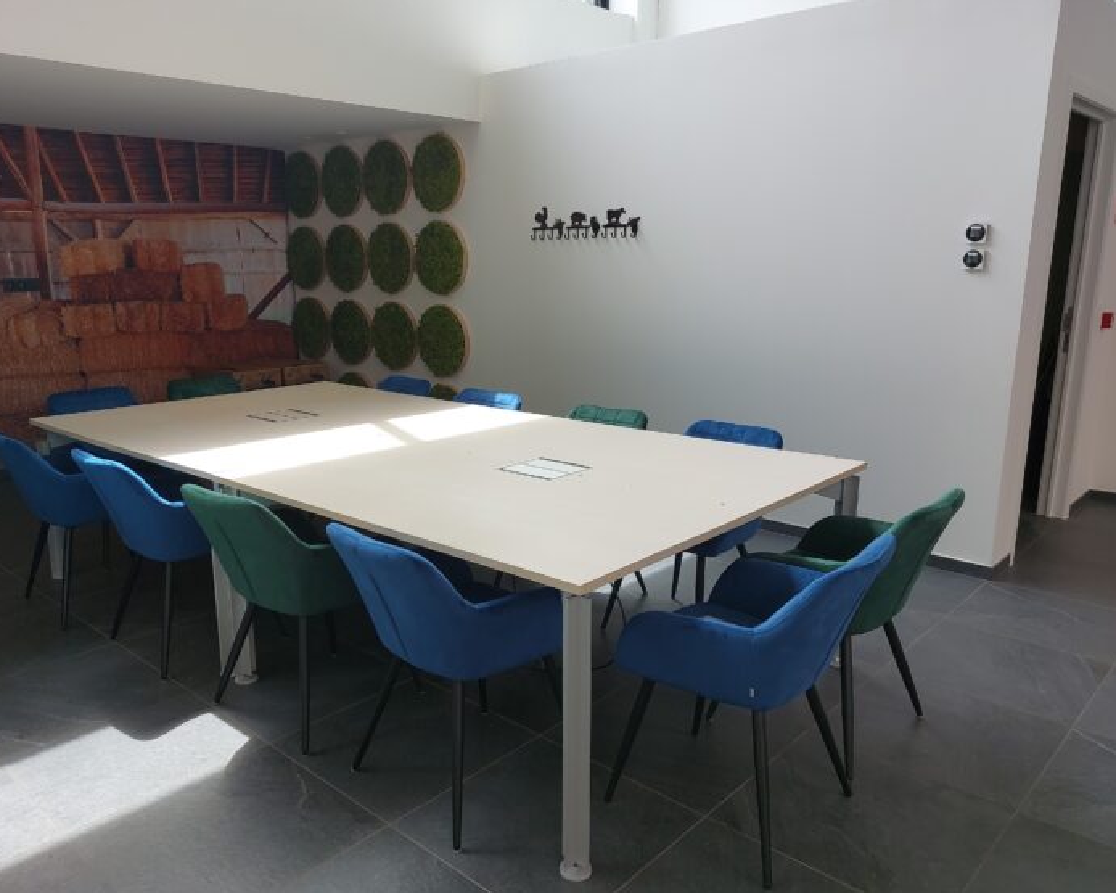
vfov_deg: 53.2
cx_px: 529
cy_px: 459
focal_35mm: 27
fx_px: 892
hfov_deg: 64.0
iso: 26
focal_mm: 5.23
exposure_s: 1/133
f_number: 1.8
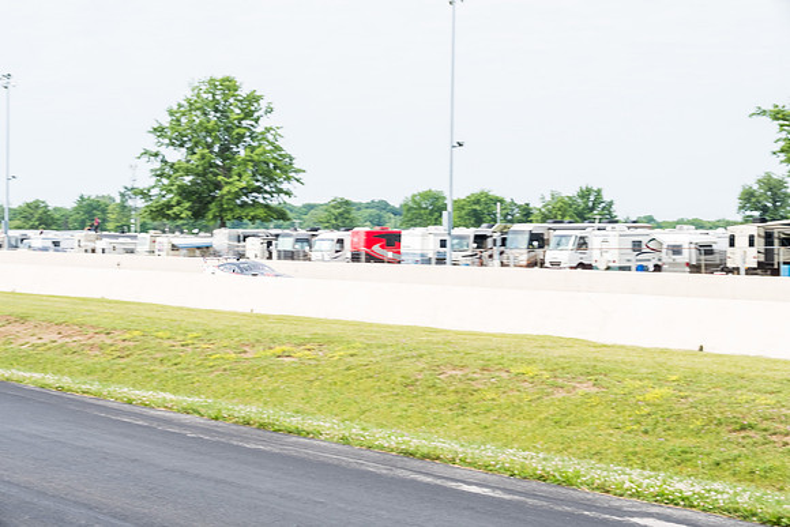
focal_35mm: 75
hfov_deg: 27.0
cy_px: 264
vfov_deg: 18.2
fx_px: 1646
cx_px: 395
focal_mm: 50
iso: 400
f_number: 9
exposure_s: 1/200
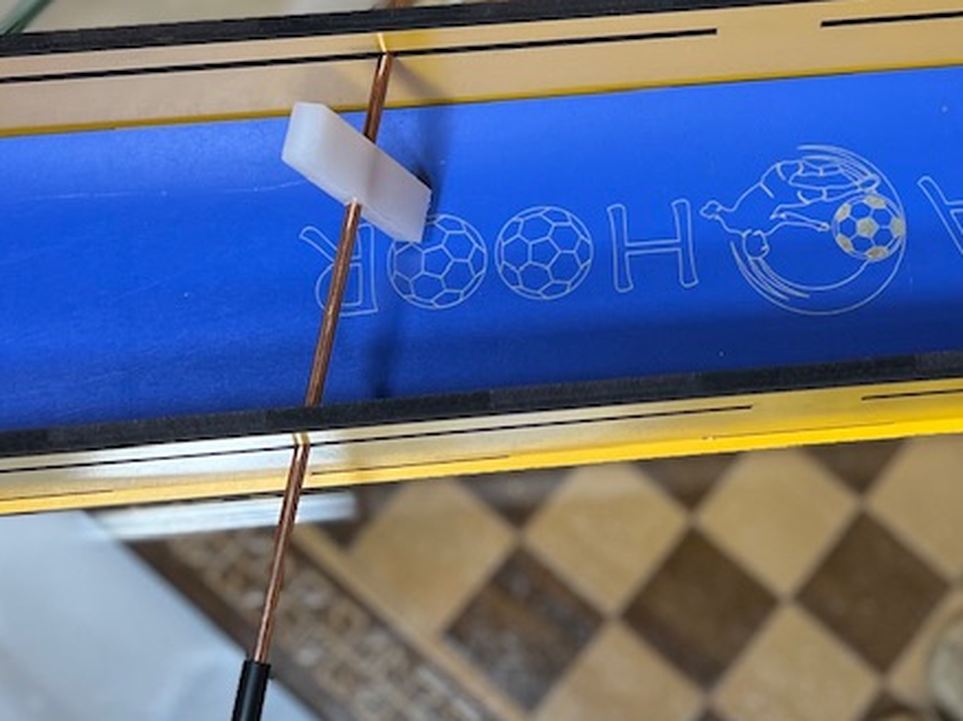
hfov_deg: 25.4
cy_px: 81
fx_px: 2113
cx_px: 719
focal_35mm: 76
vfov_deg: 19.0
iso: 64
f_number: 1.5
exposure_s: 1/100
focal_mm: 5.7
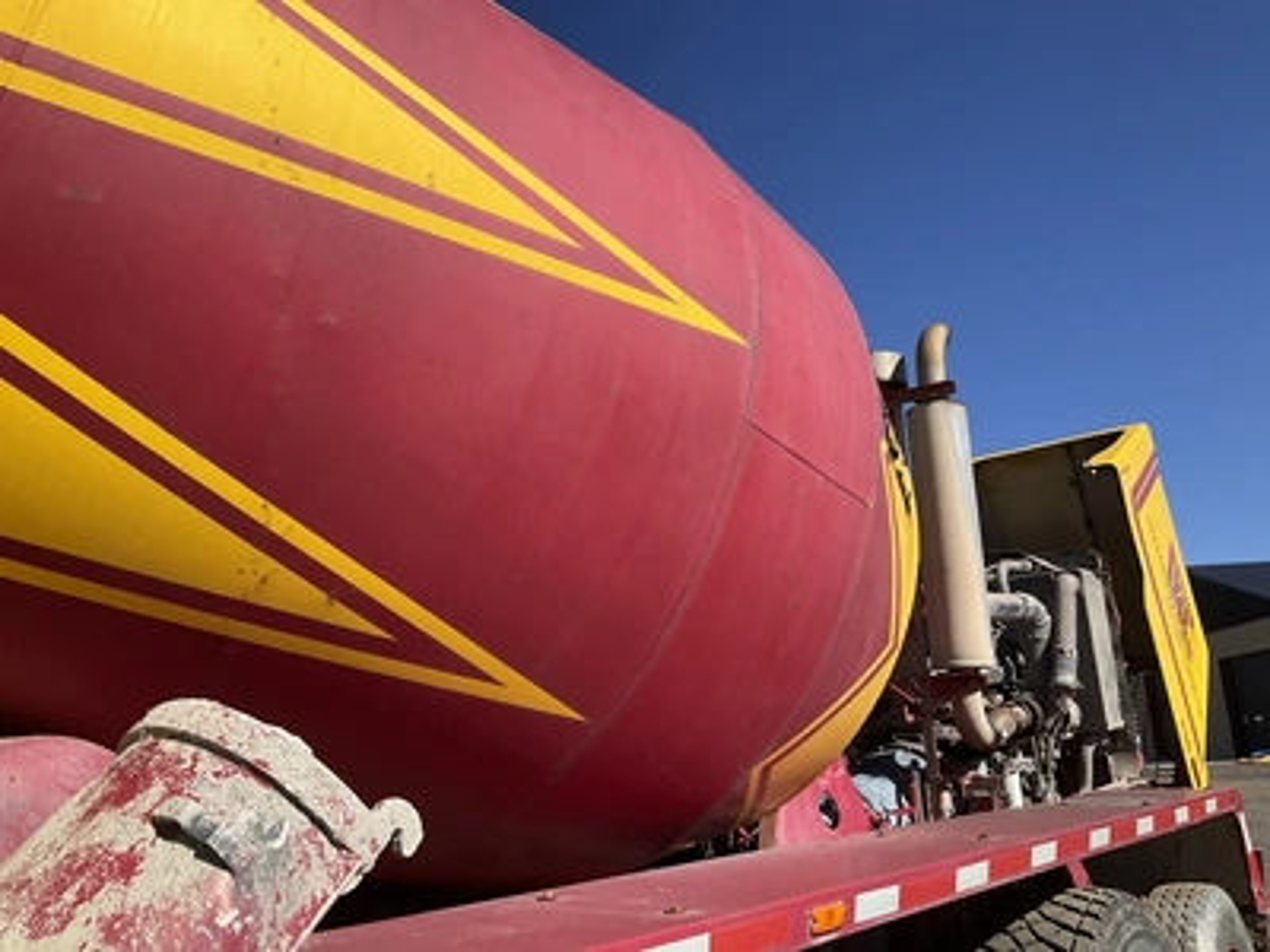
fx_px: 1064
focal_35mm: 29
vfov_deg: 48.2
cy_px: 476
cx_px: 635
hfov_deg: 61.7
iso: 25
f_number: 1.8
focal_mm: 3
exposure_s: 1/1912
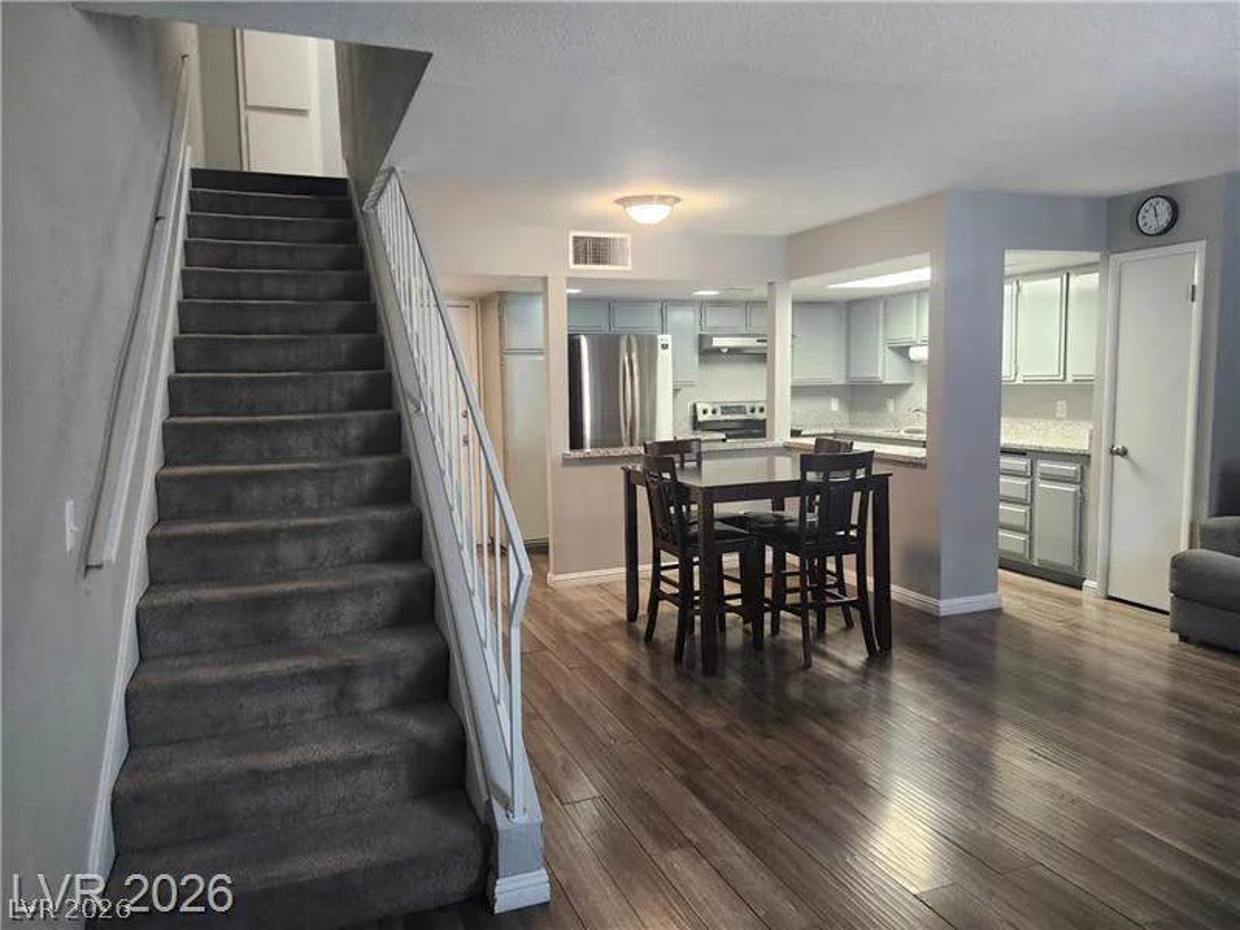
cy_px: 465
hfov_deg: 73.9
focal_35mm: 23
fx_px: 824
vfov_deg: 58.9
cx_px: 620
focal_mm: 5.54
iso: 640
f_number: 1.8
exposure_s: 1/120
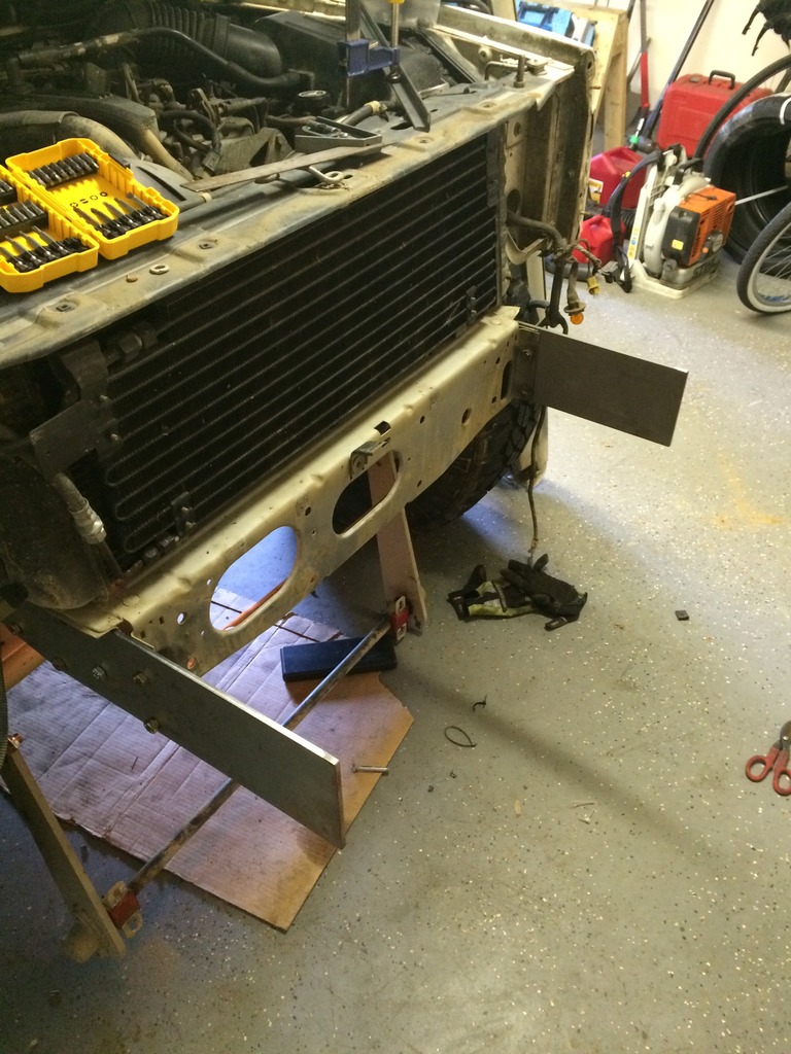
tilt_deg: -40.9
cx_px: 396
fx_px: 884
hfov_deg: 48.2
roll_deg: +1.6
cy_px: 527
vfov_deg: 61.7
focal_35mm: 29
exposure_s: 1/20
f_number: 2.2
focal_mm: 4.15
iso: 320
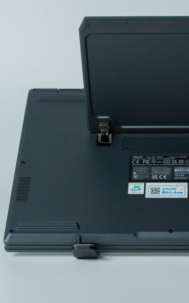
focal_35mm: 131
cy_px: 151
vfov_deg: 15.9
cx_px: 172
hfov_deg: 10.0
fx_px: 1079
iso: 640
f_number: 8
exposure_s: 1/50
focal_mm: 84
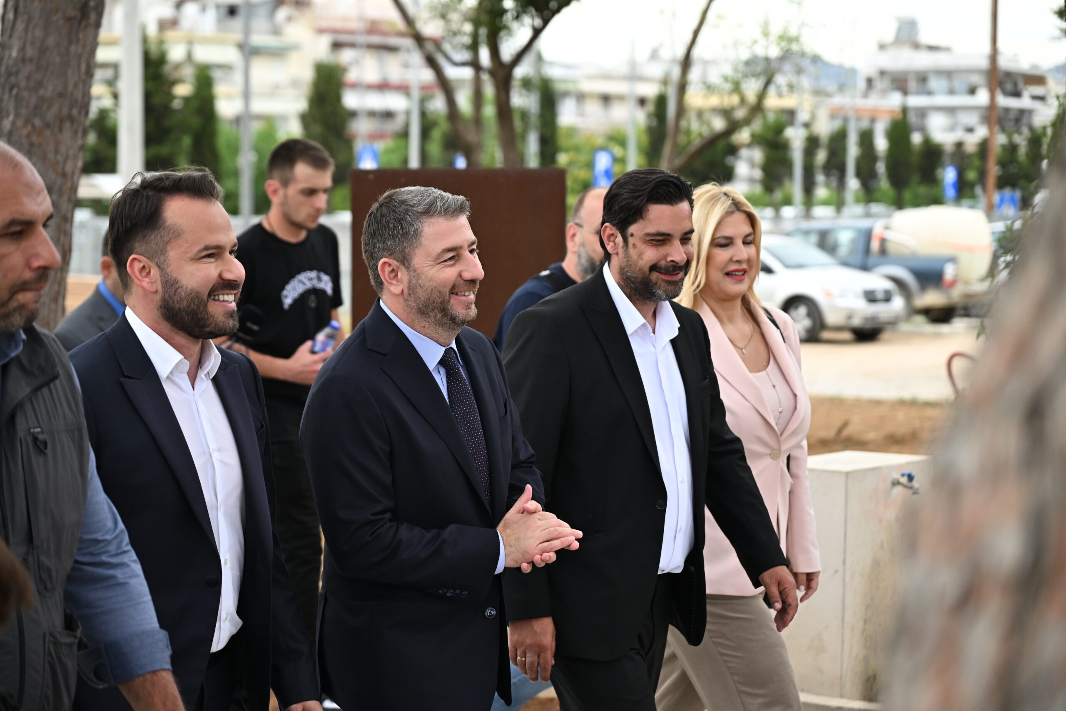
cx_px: 533
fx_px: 2517
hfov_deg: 23.9
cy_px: 356
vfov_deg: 16.1
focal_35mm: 85
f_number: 4
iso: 1250
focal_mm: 85
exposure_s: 1/1600
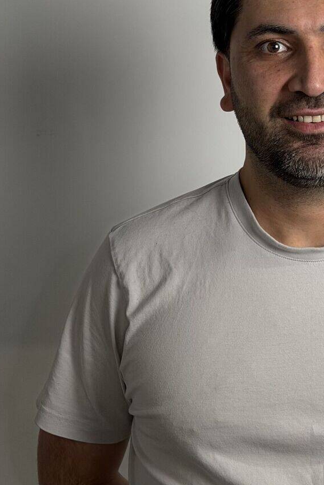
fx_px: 1268
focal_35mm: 94
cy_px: 135
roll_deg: -0.7
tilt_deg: -1.8
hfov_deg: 14.4
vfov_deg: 21.5
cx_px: 310
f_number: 1.78
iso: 50
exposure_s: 1/50
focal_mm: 6.76
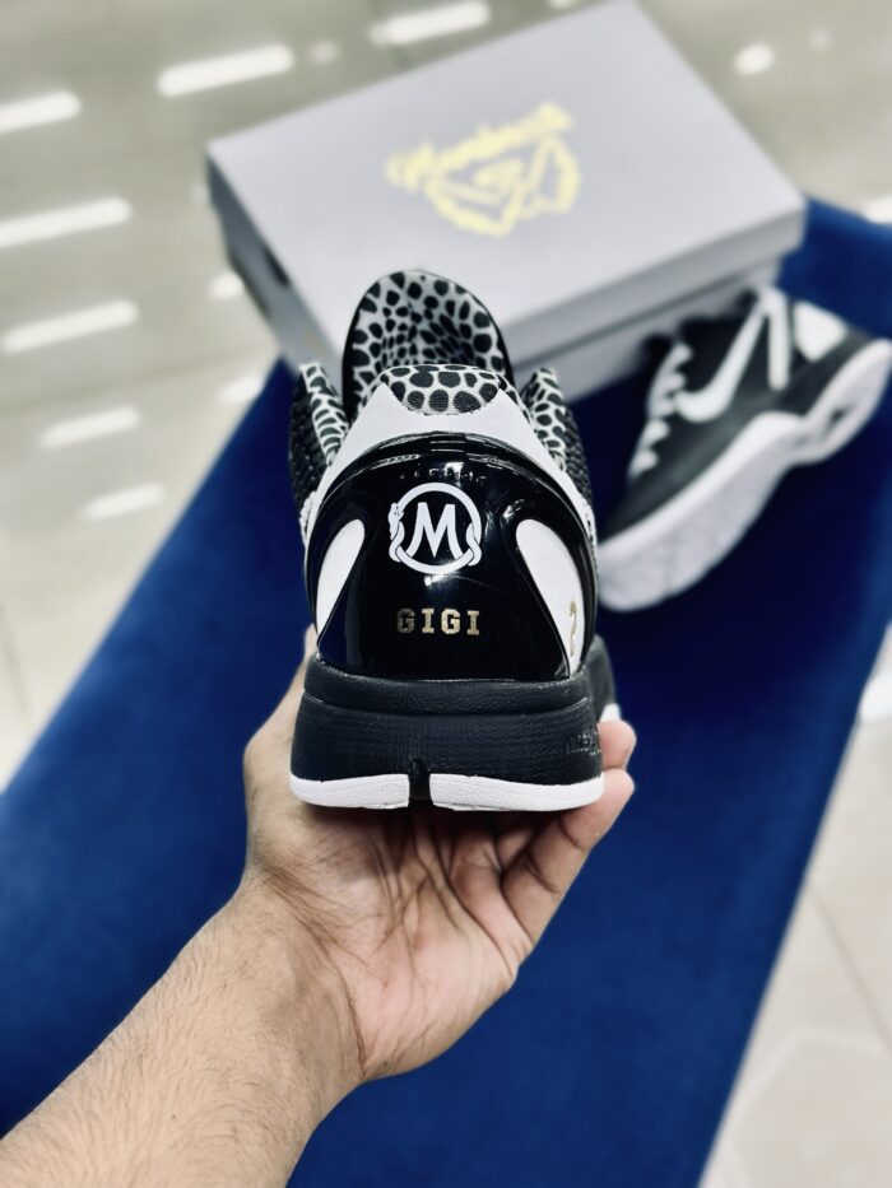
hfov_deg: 30.3
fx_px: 1649
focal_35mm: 48
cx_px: 446
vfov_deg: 39.7
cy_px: 594
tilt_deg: -58.1
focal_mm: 6.86
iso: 80
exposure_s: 1/100
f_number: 1.78
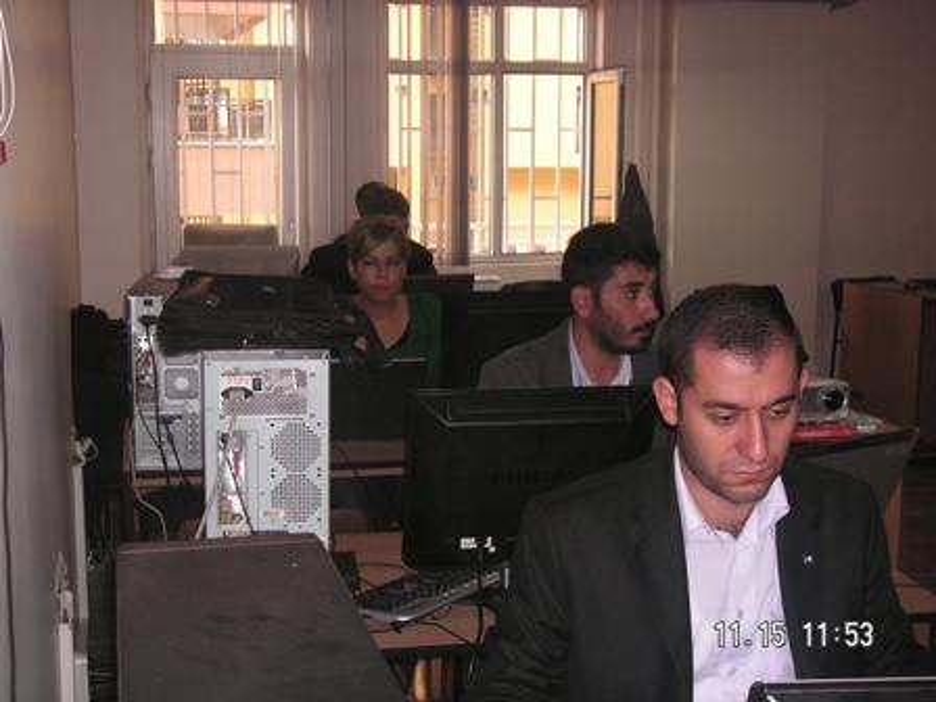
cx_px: 468
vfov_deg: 29.7
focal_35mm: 49
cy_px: 351
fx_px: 1325
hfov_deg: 38.9
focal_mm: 8.2
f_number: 3.6
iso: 160
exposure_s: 1/45
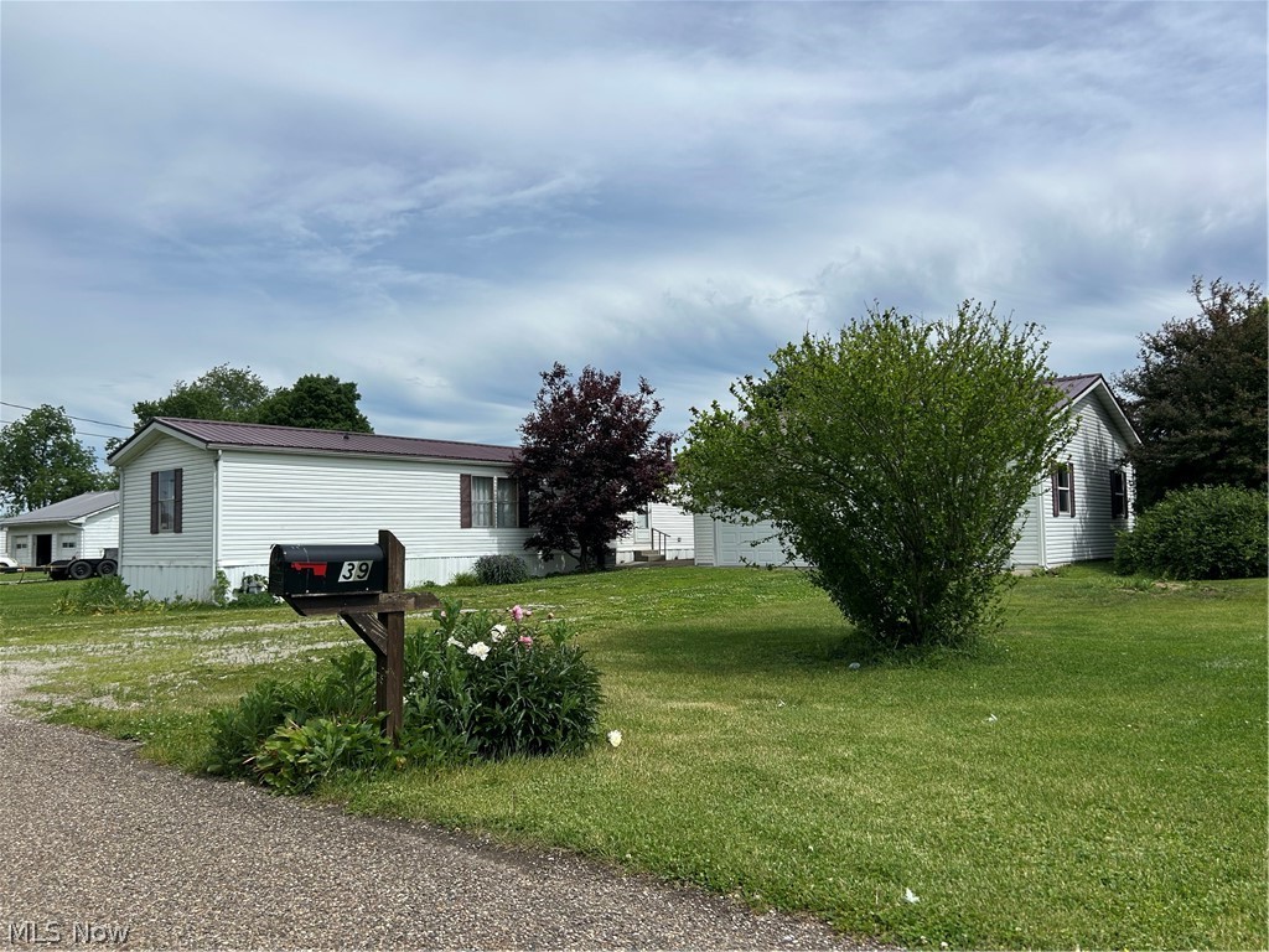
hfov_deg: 67.3
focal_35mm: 26
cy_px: 476
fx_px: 953
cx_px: 634
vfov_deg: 53.1
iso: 50
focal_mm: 5.7
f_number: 1.5
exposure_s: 1/6993
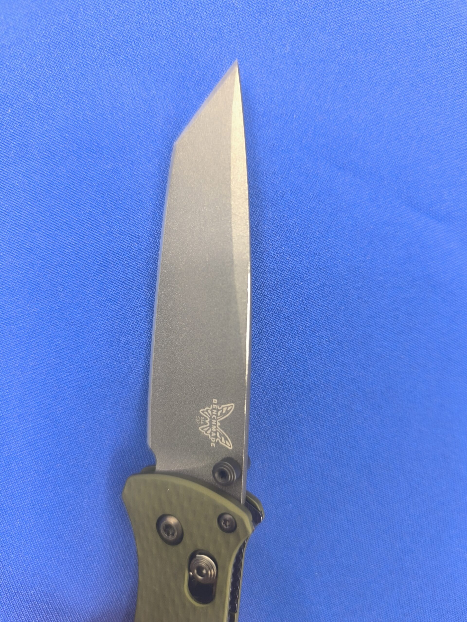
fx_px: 414
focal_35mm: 23
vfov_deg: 73.9
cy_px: 311
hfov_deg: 58.9
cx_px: 234
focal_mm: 6.14
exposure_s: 1/25
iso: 1000
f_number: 1.65
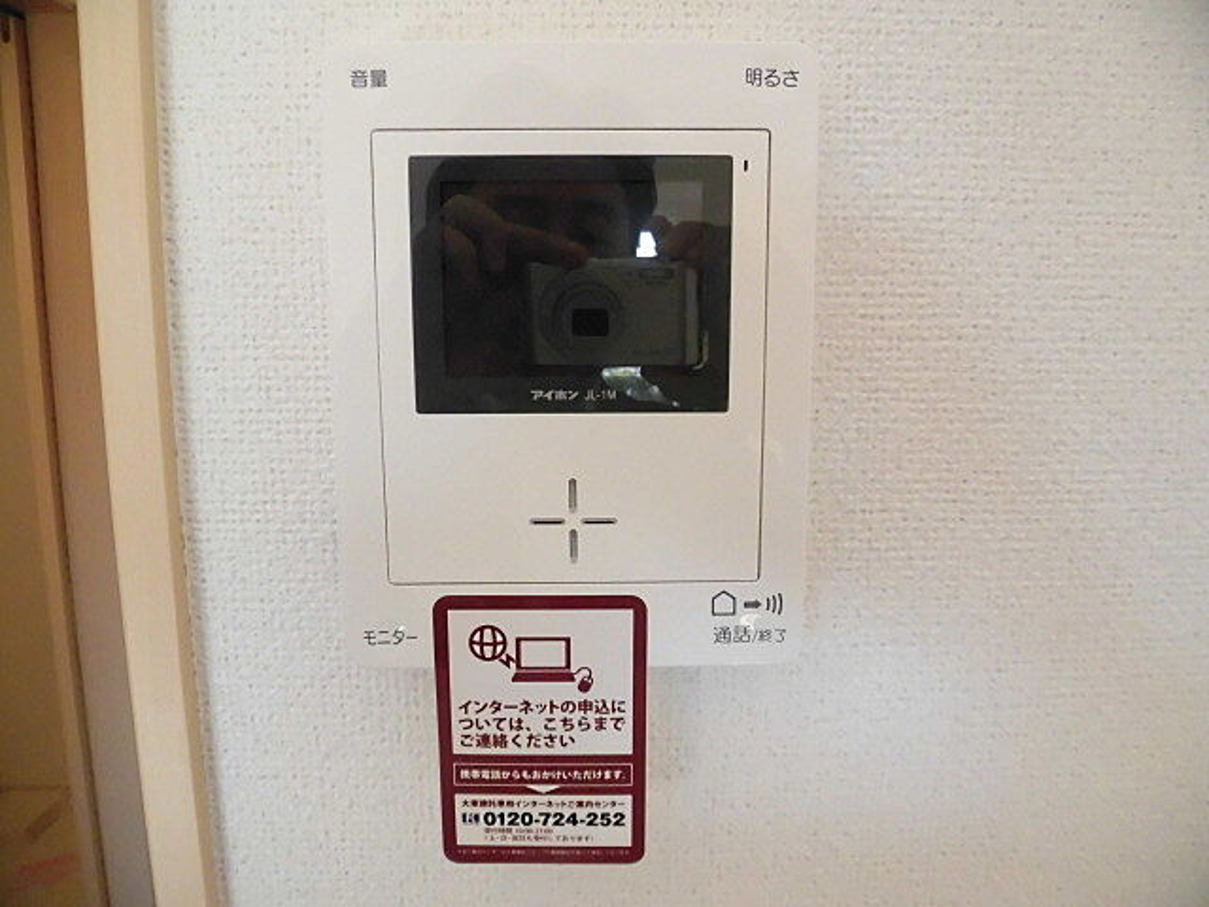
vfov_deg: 56.8
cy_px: 454
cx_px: 604
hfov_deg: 71.6
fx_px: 838
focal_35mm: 24
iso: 800
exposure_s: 1/400
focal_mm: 4.3
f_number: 3.1
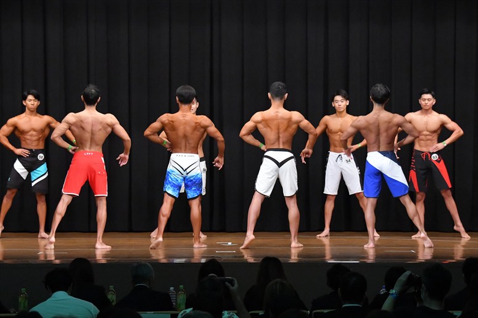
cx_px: 239
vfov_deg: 10.2
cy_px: 159
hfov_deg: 15.2
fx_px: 1792
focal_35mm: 135
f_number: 5.6
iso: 8000
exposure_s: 1/400
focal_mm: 90
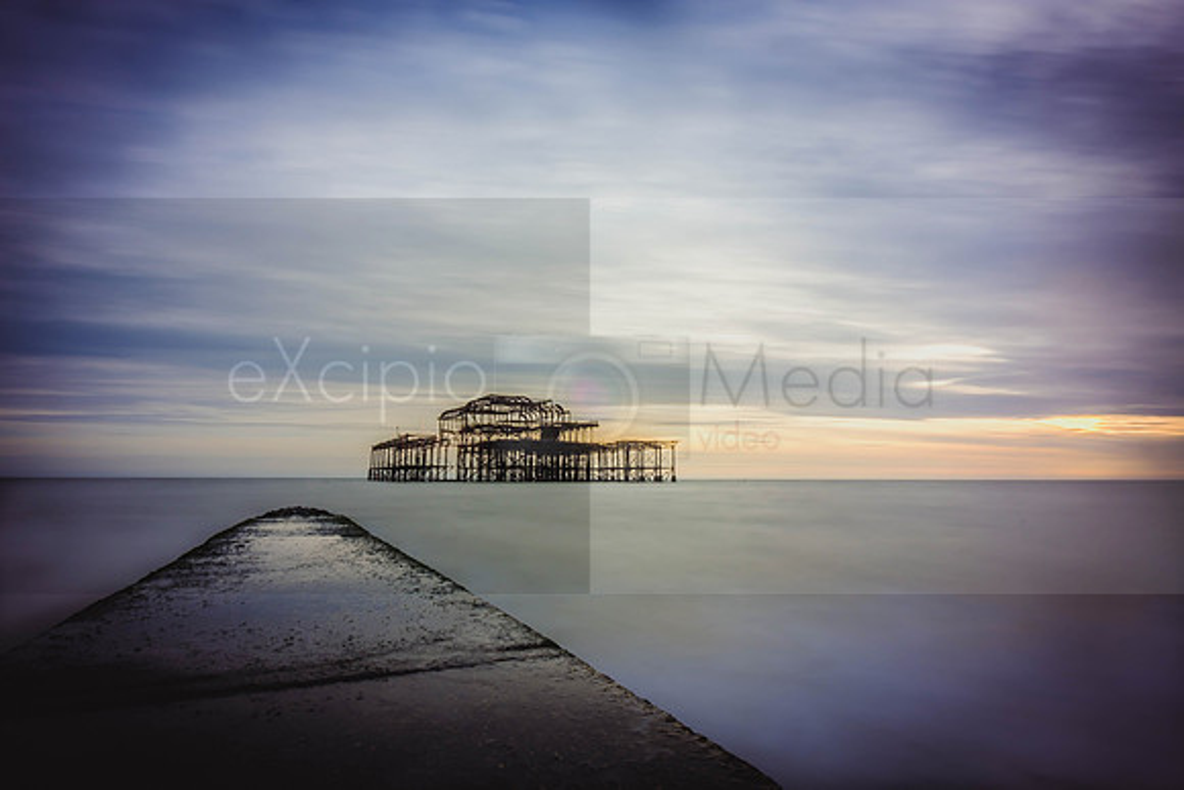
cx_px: 592
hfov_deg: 80.9
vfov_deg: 59.3
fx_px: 694
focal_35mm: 21
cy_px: 395
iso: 200
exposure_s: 27
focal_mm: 13.8
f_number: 20
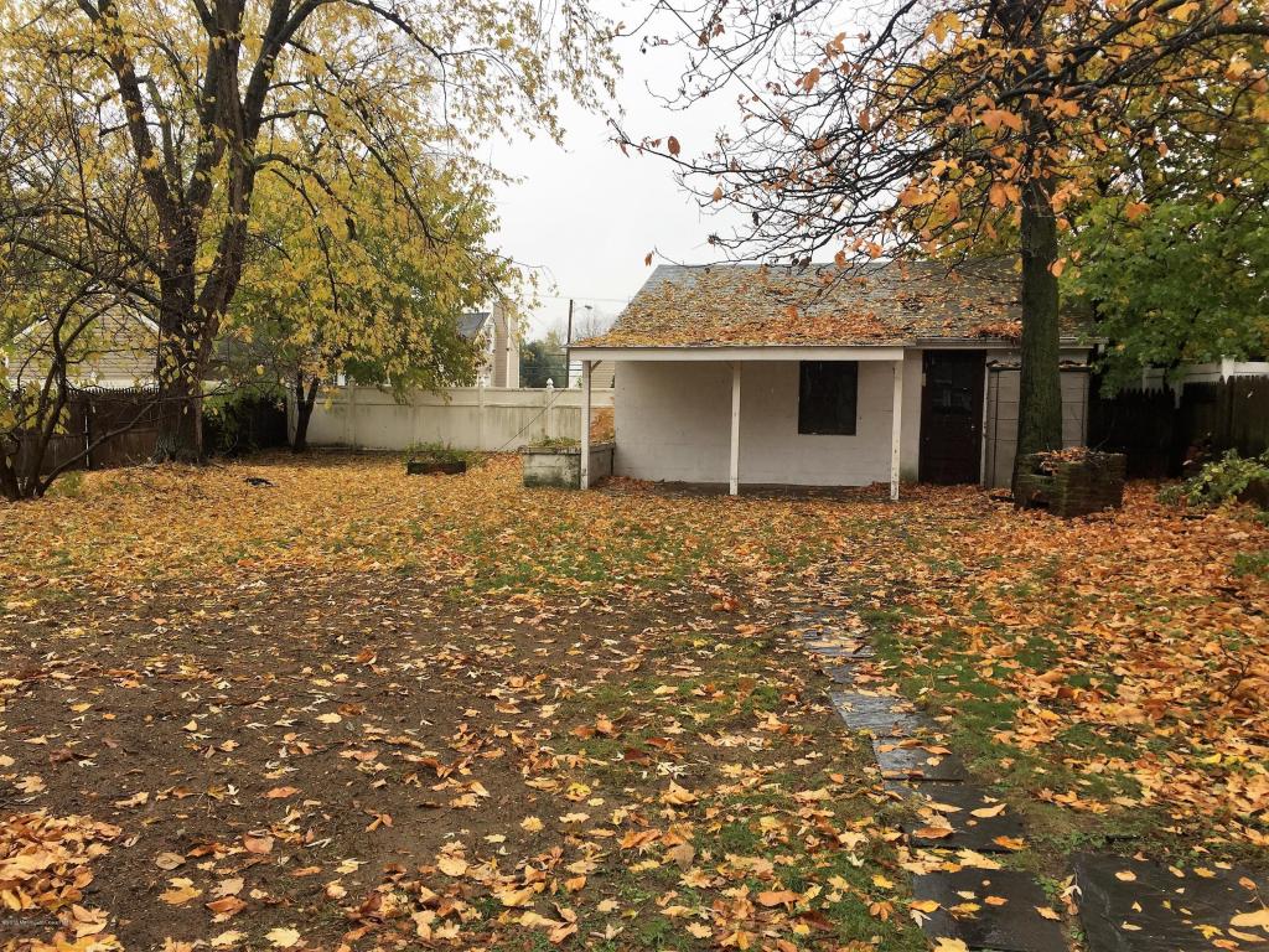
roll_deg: -2.1
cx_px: 634
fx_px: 1063
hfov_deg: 61.7
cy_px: 476
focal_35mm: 29
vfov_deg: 48.2
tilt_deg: -5.1
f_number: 2.2
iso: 32
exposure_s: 1/255
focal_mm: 4.15
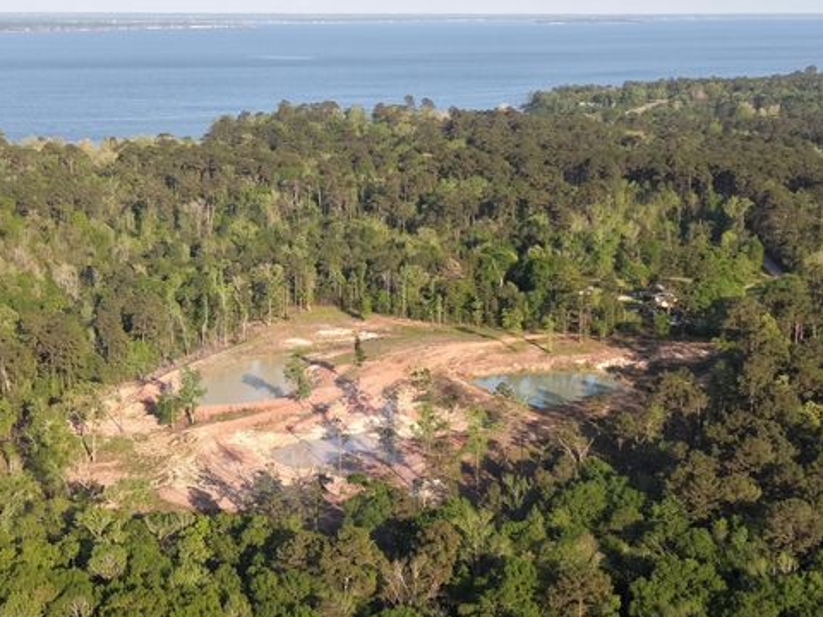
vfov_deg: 54.9
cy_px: 306
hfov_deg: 69.4
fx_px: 594
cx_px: 396
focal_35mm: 25
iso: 170
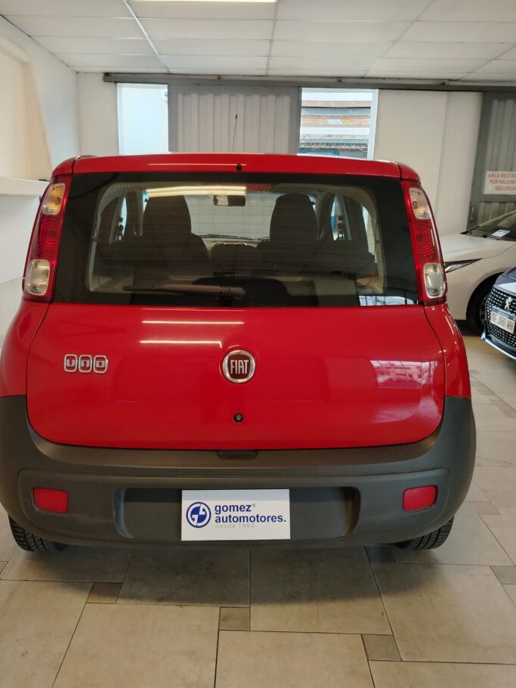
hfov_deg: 51.3
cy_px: 342
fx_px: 536
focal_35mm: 27
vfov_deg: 65.3
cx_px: 236
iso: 747
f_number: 1.75
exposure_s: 1/33.3
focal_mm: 5.25
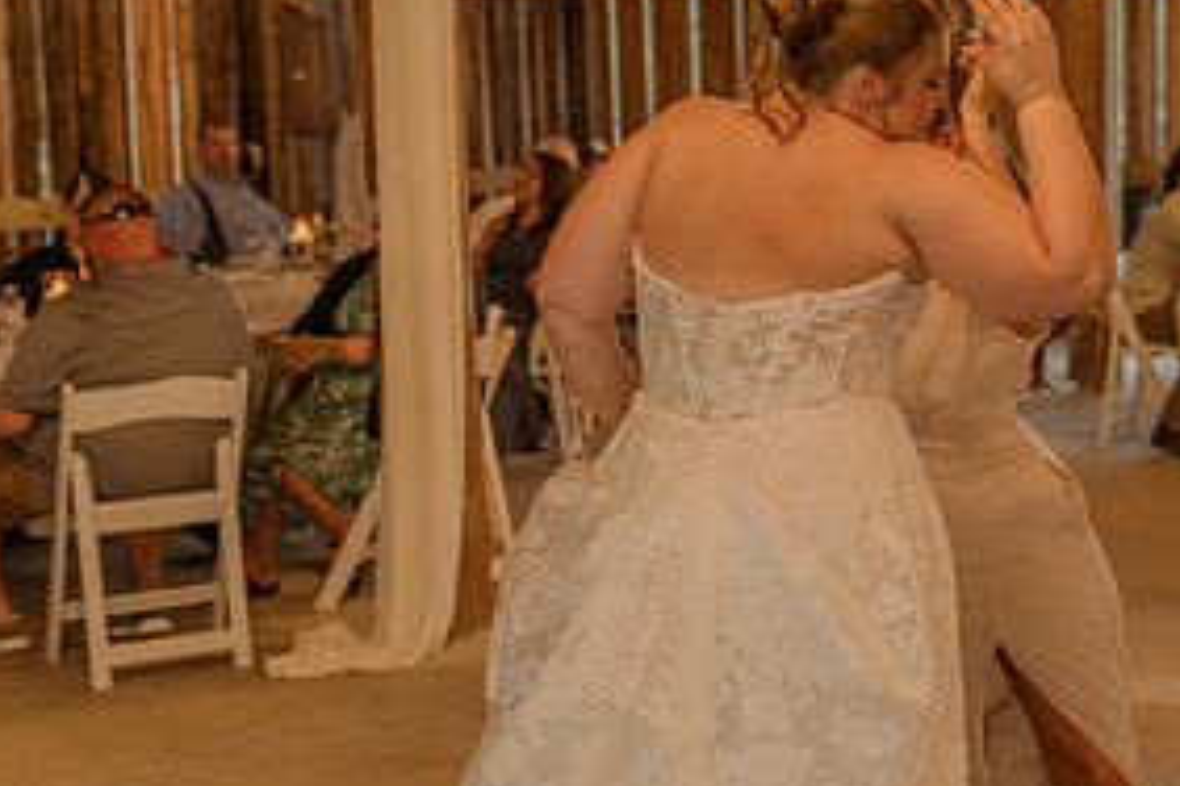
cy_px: 351
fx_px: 2360
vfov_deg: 18.9
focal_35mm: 72
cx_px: 1025
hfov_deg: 27.2
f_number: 2.5
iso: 640
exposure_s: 1/200
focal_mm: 35
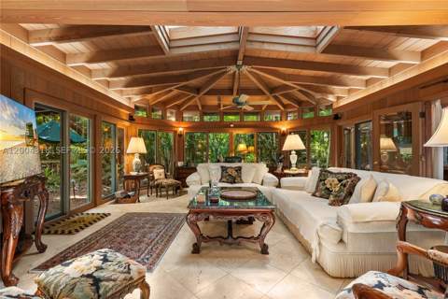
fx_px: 199
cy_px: 150
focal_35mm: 16
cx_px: 224
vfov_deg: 73.7
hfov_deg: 96.7
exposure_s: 1/2.5
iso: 640
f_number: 8
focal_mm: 16
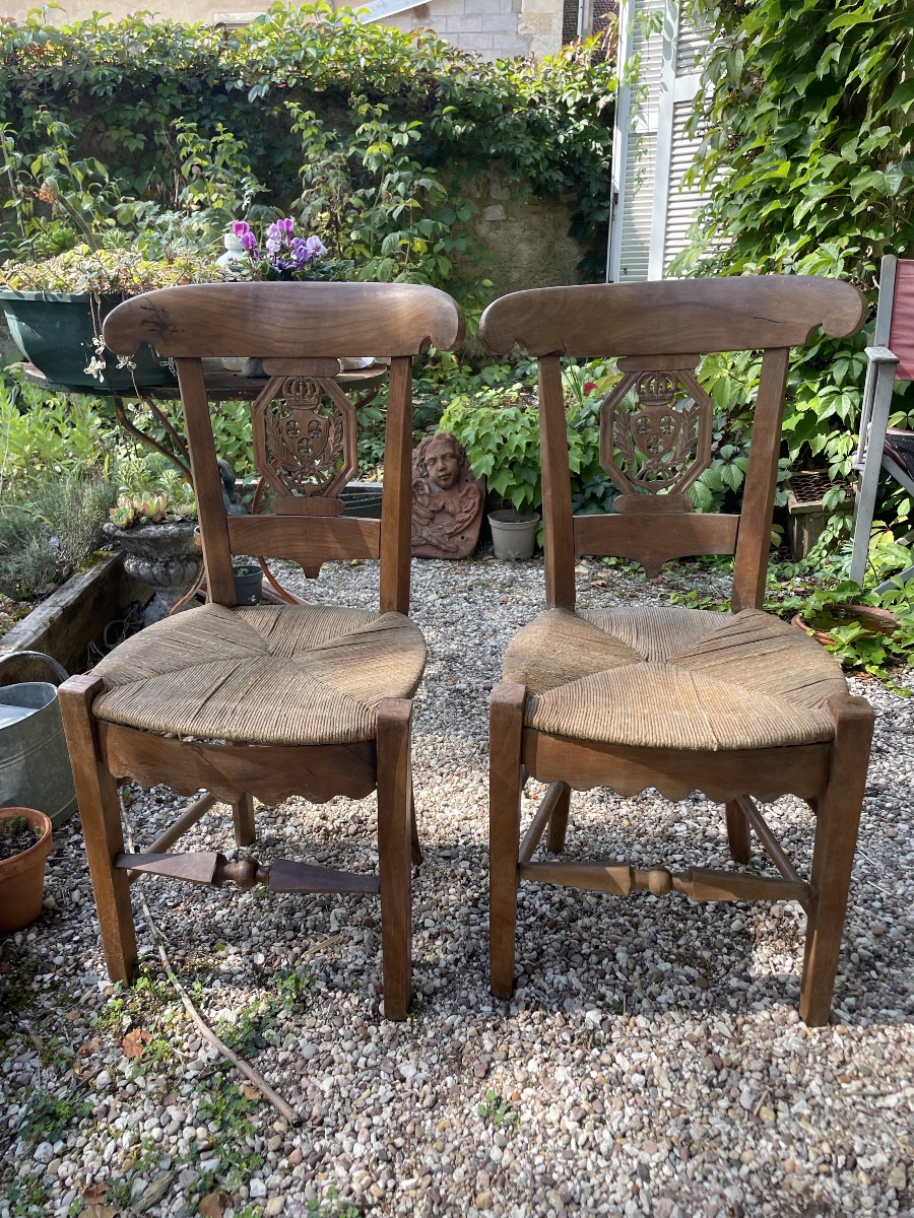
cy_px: 609
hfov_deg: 53.1
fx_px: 915
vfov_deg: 67.3
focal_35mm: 26
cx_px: 457
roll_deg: +1.0
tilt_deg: -18.9
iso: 32
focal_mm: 4.2
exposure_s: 1/352
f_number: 1.6
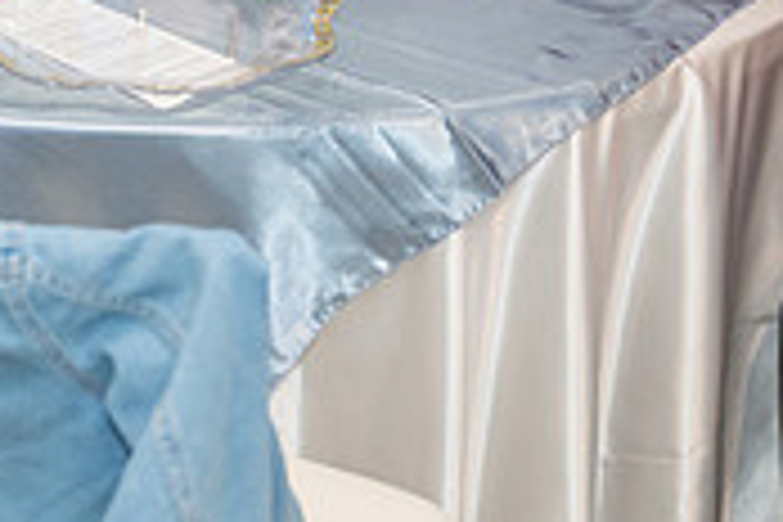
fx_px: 2175
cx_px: 158
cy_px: -164
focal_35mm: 100
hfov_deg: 20.2
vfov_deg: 13.2
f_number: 2.8
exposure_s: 1/160
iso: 640
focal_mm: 30
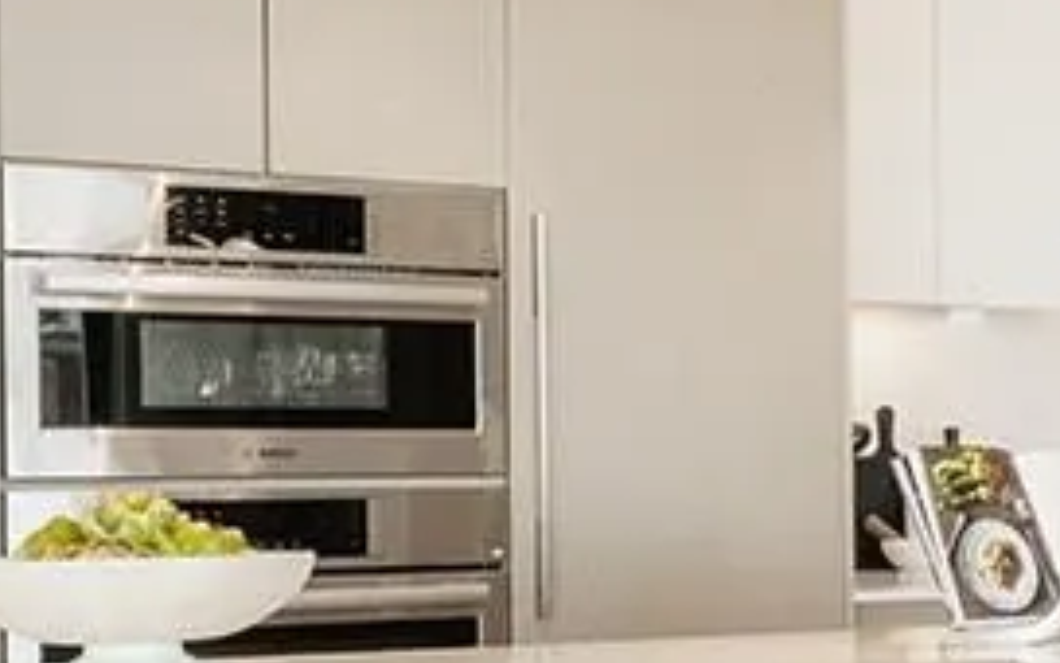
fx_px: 2773
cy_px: 486
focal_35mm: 96
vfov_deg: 13.6
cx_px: 2065
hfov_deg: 16.7
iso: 640
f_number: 18
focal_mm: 16
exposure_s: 1/20
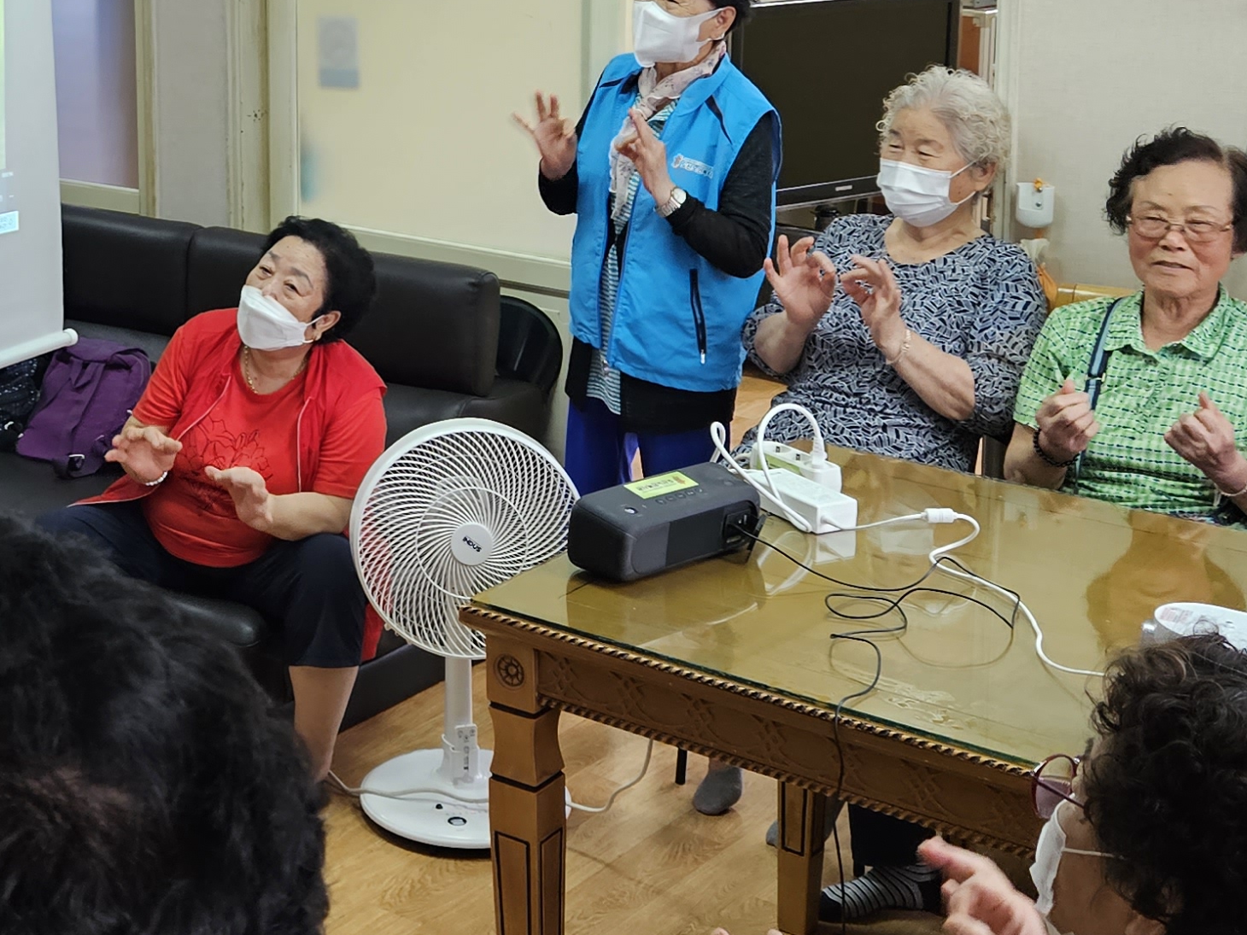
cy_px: 124
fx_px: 2269
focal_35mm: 63
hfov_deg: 29.7
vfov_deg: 22.8
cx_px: 171
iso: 200
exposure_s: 1/120
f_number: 1.8
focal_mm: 5.4
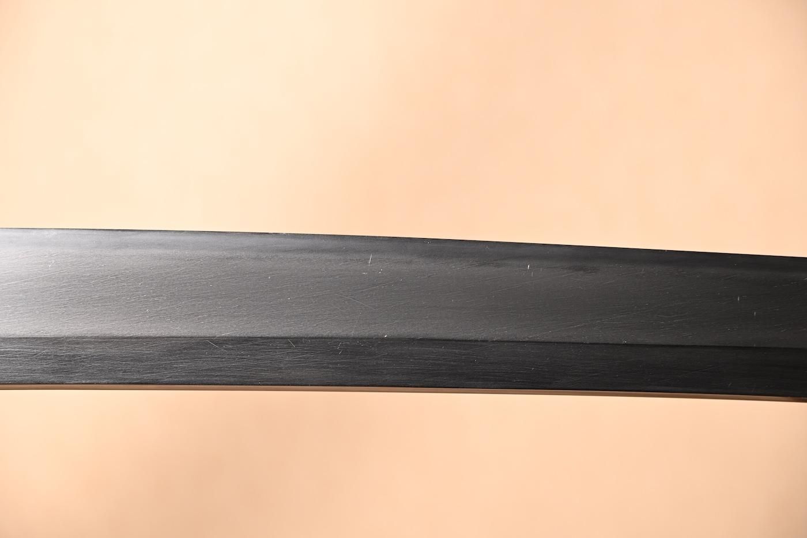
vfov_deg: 13.4
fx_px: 2286
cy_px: 269
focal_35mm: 102
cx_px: 404
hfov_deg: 20.0
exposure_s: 1/2
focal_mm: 68
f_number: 5.3
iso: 100
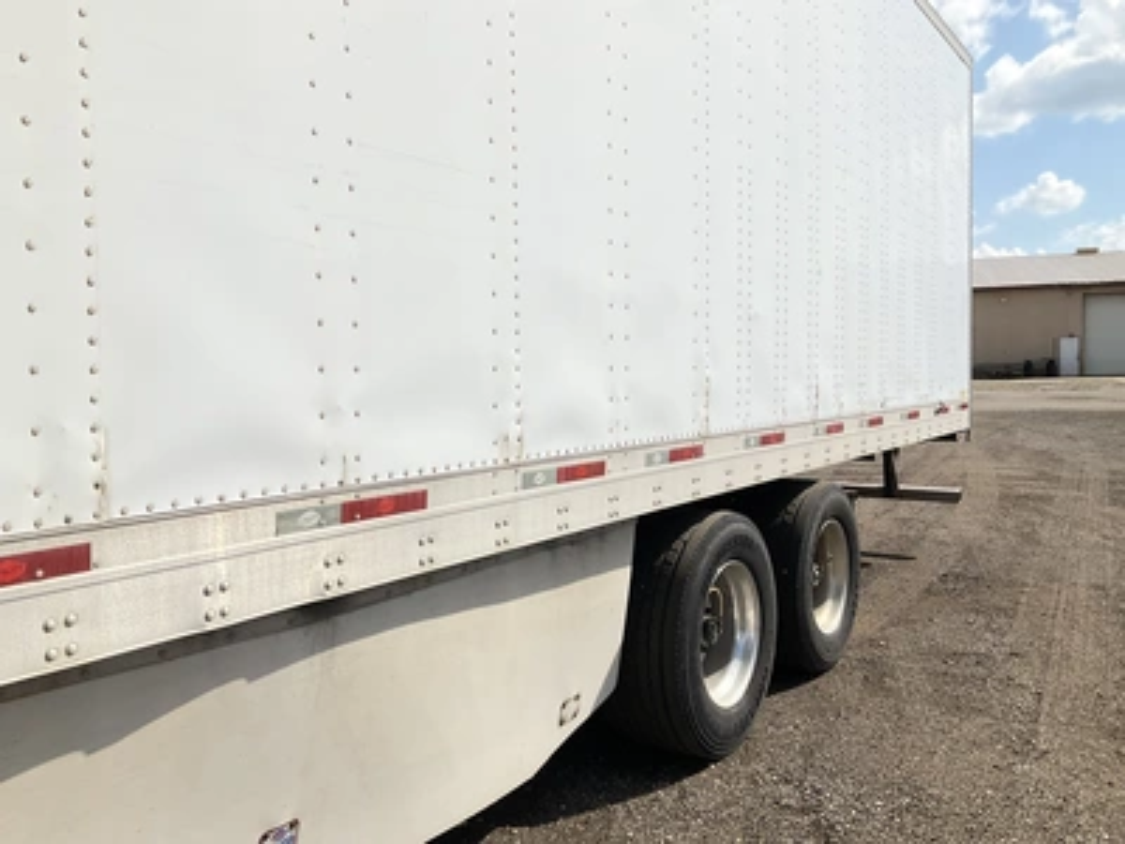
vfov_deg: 48.2
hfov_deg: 61.7
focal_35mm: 29
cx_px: 562
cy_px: 422
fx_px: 942
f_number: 1.8
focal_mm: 3
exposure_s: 1/4785
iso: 25
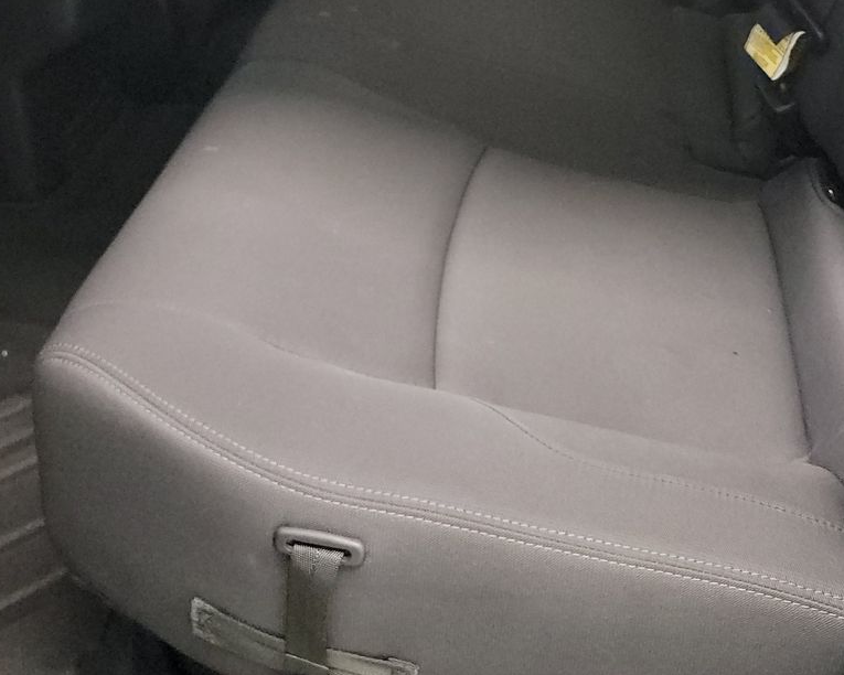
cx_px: 556
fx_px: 1224
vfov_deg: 29.0
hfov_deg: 37.7
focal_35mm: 49
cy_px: 15
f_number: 1.8
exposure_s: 1/50
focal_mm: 6.7
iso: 2831
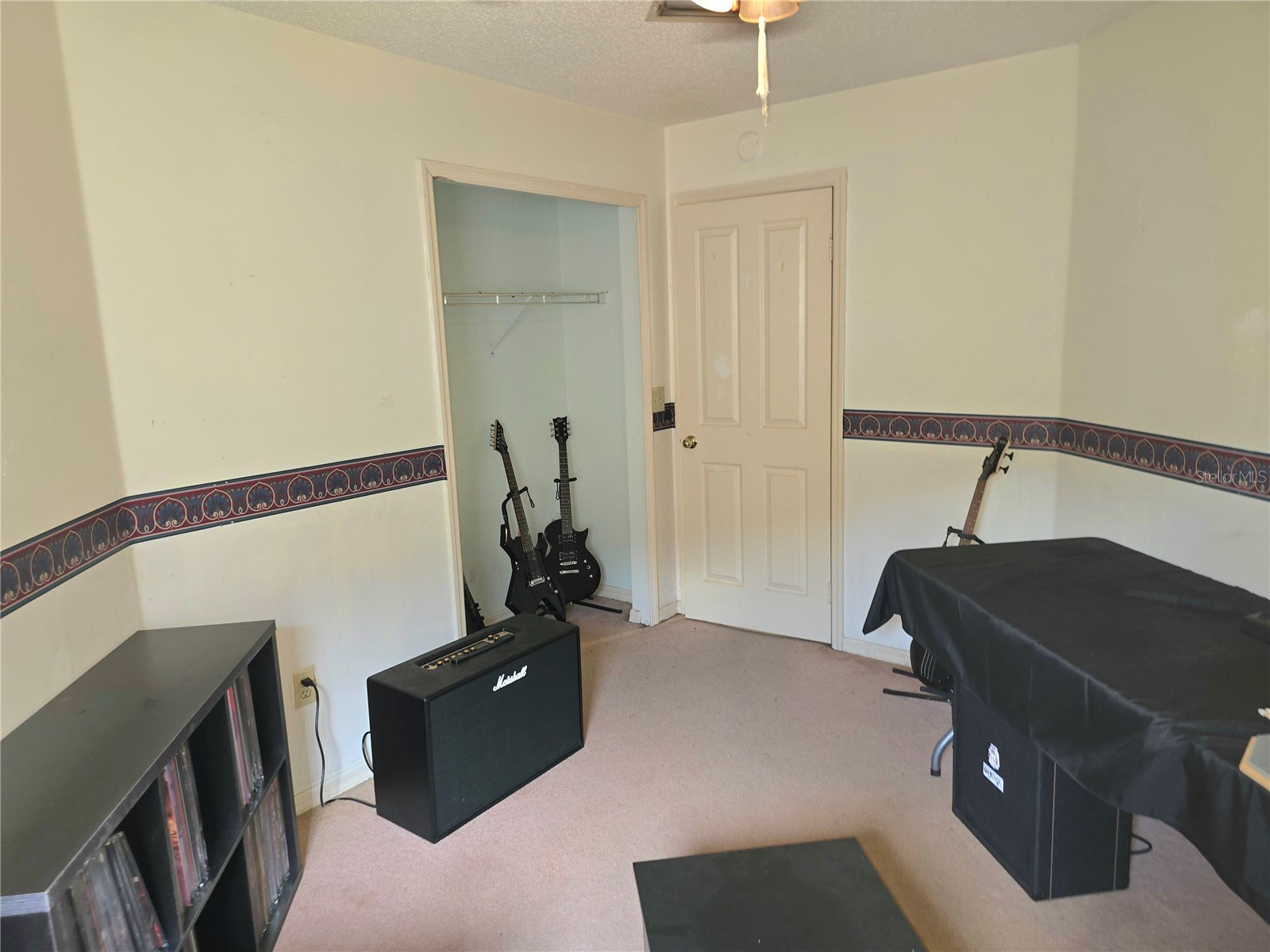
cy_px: 476
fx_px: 844
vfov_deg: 58.9
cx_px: 635
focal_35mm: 23
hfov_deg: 73.9
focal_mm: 6.3
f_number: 1.7
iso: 160
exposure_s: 1/17.2
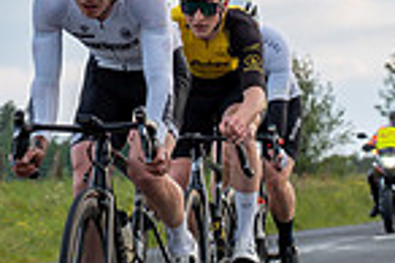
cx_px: 116
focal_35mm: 278
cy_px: -50
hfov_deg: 7.4
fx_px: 3047
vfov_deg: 4.9
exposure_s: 1/400
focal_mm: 70
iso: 320
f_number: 5
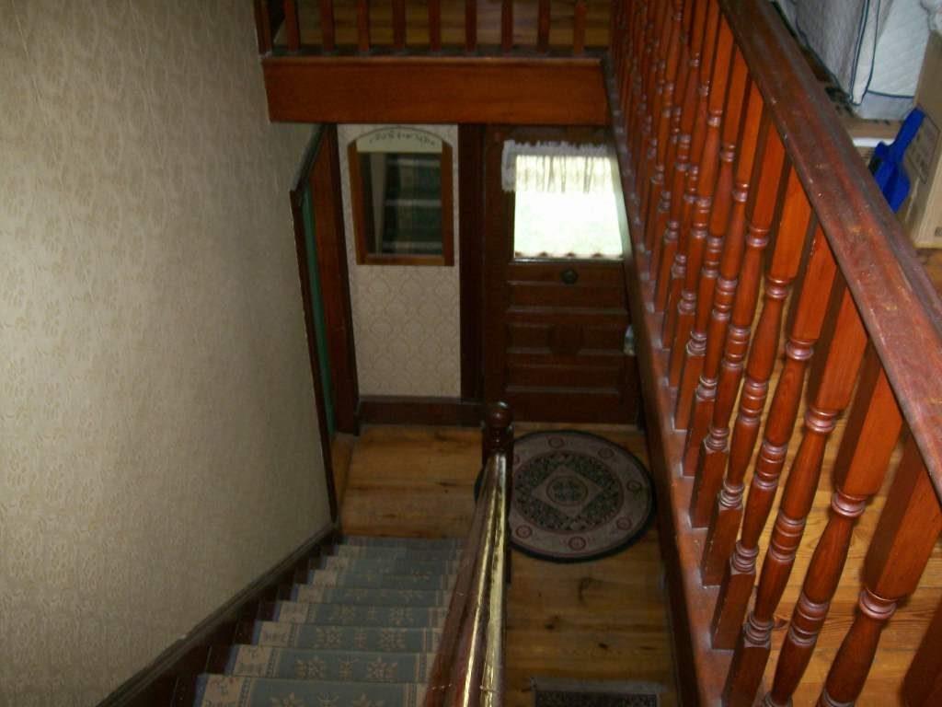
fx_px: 980
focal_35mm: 36
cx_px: 471
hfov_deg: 51.4
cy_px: 354
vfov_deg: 39.7
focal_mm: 6
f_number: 2.7
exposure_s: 1/16
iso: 140
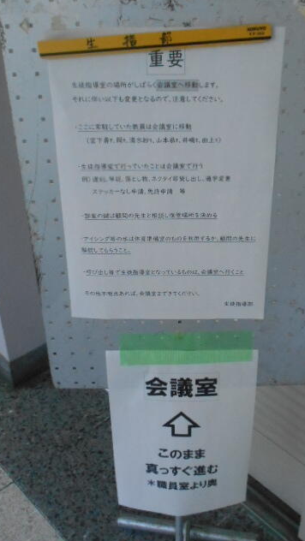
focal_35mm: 43
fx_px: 618
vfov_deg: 47.3
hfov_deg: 27.7
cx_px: 172
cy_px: 272
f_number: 3.9
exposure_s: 1/250
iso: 800
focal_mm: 6.7
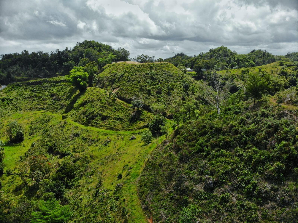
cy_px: 112
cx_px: 149
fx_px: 207
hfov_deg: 71.6
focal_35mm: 24
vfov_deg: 56.8
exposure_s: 1/52.7
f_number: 2.8
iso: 105
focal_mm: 4.5
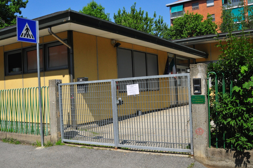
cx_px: 126
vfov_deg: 36.8
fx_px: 253
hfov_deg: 53.2
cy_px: 84
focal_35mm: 36
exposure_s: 1/500
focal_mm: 24
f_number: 11
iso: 640
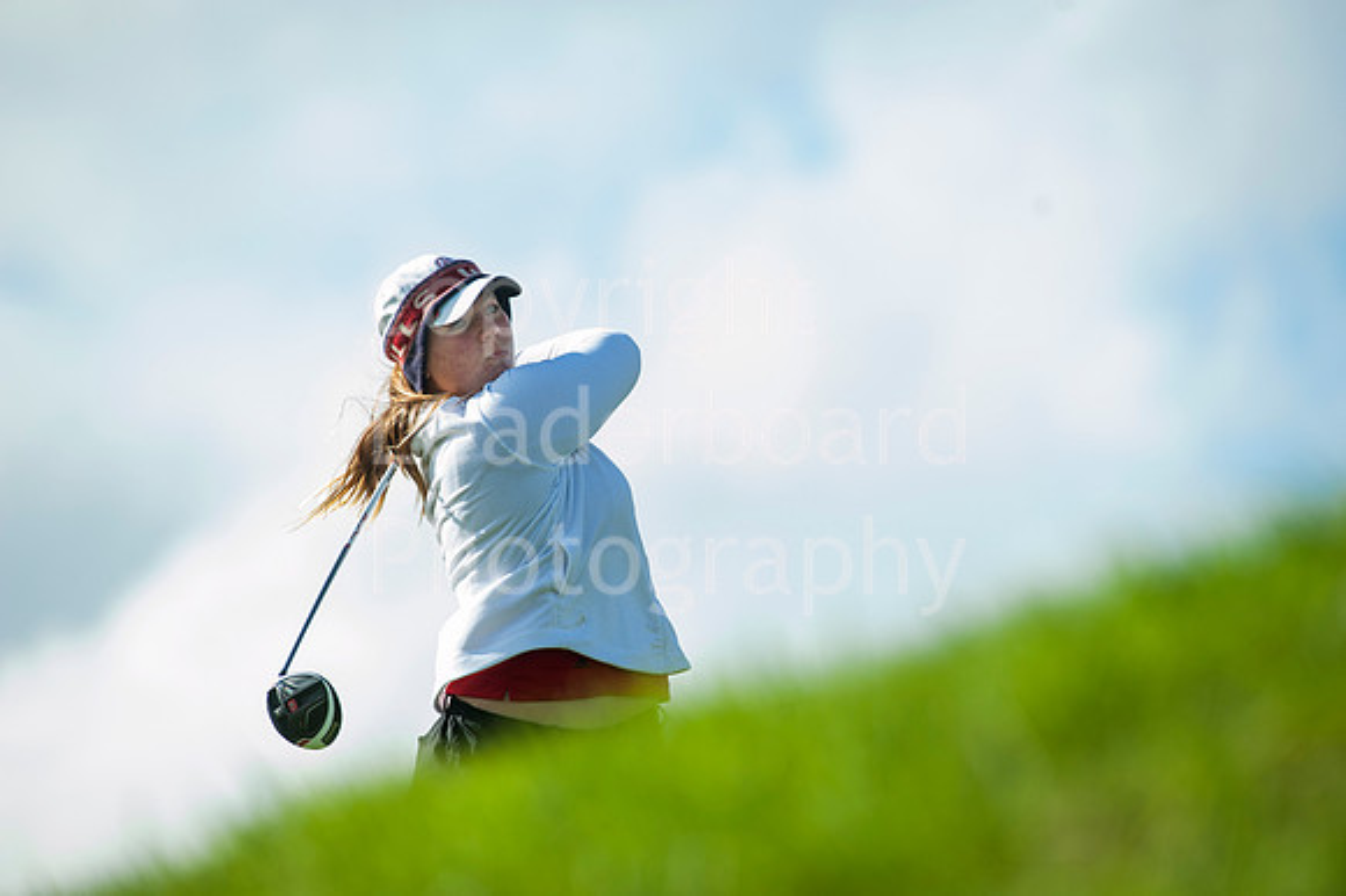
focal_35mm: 300
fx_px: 11210
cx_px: 673
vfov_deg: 4.6
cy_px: 448
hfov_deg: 6.9
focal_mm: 300
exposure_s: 1/3200
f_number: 6.3
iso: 500
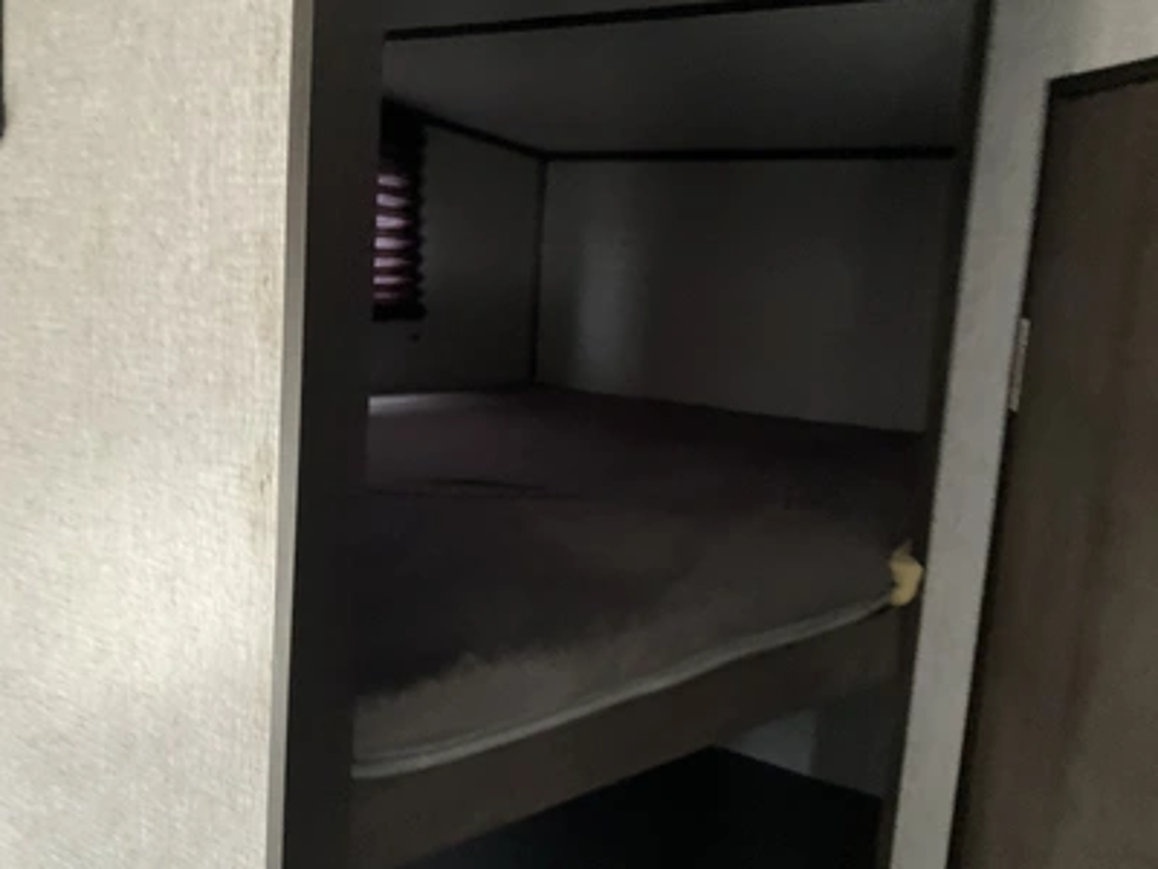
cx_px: 579
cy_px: 434
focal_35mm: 29
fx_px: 970
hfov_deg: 61.7
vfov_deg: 48.2
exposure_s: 1/30
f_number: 1.8
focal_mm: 3
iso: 400
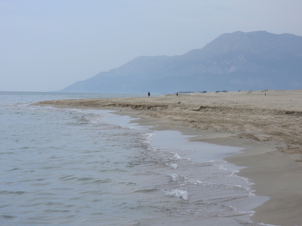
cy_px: 113
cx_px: 151
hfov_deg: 18.7
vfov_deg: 14.1
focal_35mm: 105
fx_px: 916
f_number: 4.8
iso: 100
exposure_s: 1/1000
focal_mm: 18.8
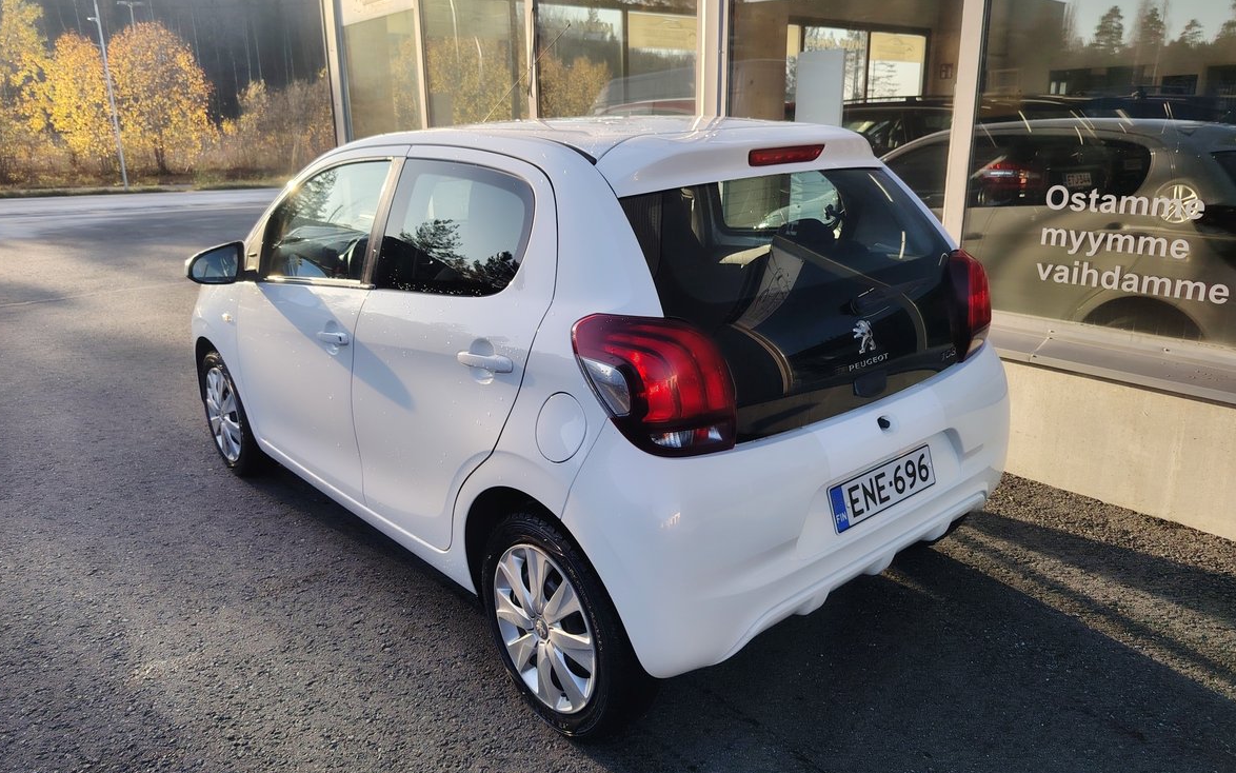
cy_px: 385
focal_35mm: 26
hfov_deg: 70.4
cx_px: 621
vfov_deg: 47.6
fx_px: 876
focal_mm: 5.25
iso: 100
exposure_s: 1/423
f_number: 1.75
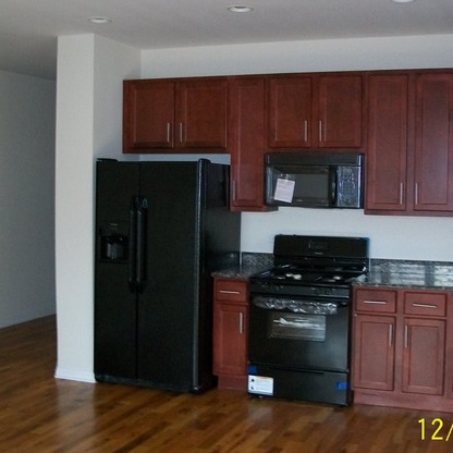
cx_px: 244
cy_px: 223
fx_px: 725
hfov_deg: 34.7
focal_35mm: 49
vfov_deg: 34.7
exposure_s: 1/60
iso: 160
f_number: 2.7
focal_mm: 6
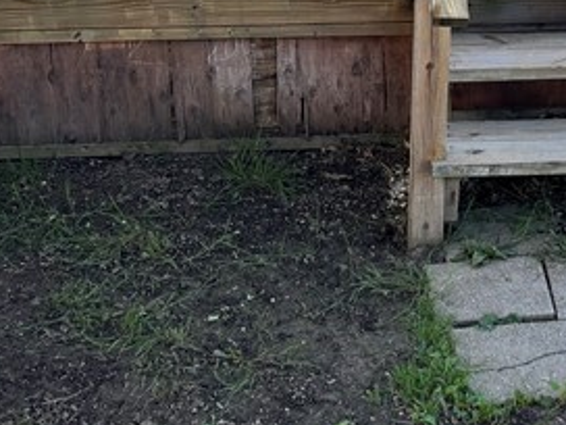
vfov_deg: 15.0
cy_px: 123
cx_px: 385
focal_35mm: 98
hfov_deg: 20.0
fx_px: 1602
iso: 50
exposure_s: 1/781
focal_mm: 5.96
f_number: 1.6
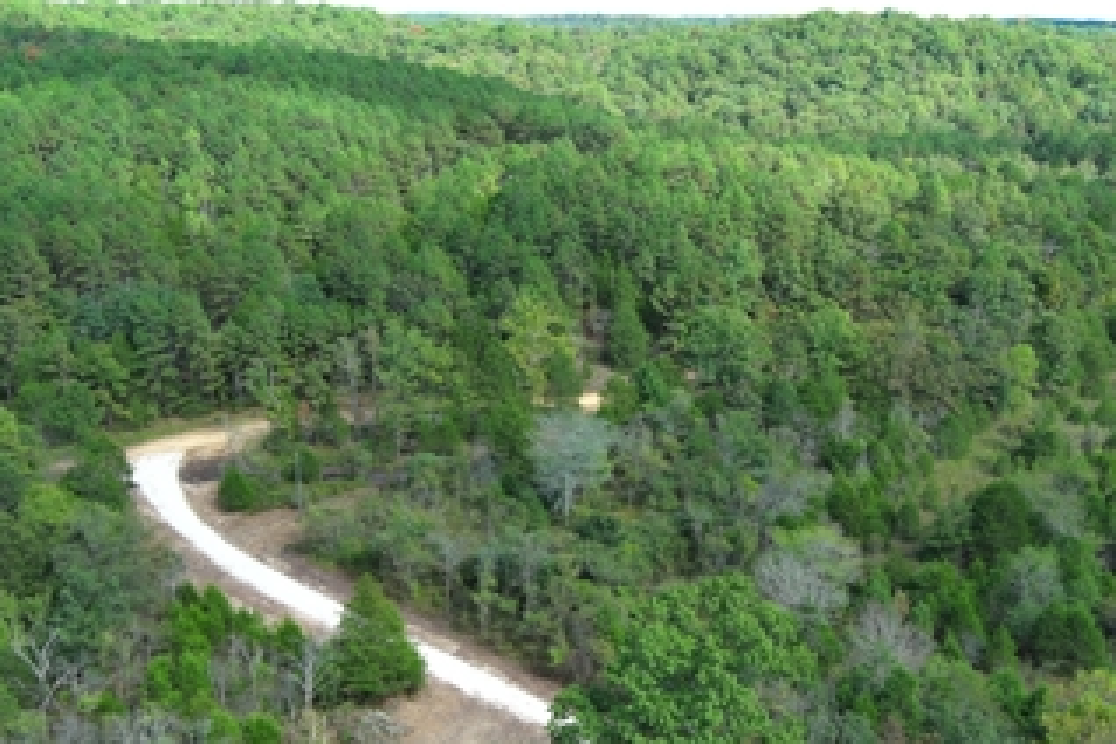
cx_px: 642
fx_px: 1271
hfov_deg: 47.3
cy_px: 361
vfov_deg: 32.6
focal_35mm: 41
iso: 100
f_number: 2.8
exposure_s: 1/405
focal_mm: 10.57
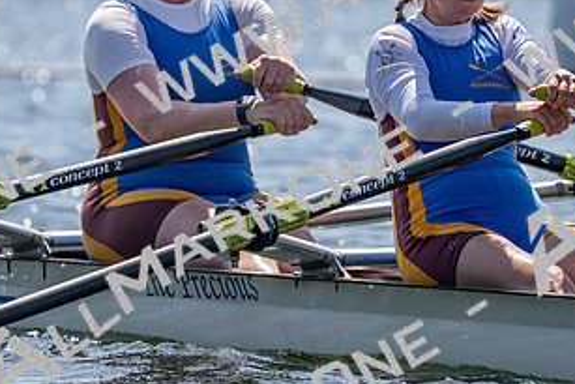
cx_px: 367
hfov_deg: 3.7
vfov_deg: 2.5
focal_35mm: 554
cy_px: 119
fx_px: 8852
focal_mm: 293
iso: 250
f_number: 5.6
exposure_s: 1/2000
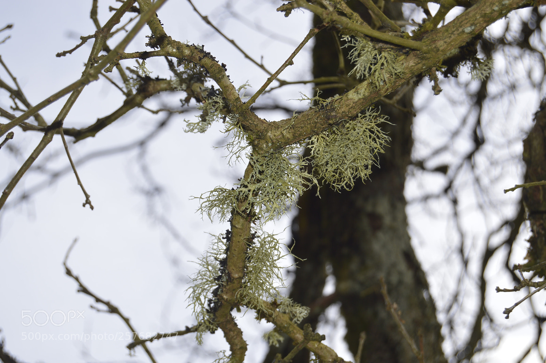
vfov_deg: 16.5
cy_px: 182
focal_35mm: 82
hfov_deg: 24.6
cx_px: 273
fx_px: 1250
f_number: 7.1
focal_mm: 55
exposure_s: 1/200
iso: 100
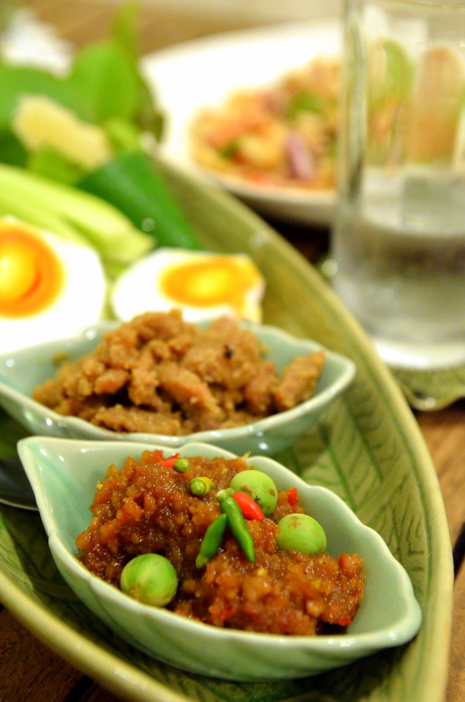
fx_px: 1313
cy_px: 351
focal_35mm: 68
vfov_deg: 29.9
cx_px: 232
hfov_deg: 20.1
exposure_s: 1/60
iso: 4000
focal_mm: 45
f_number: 4
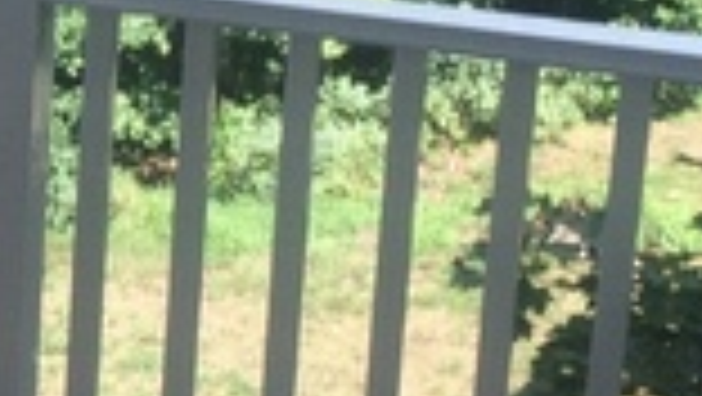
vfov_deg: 8.9
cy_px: -40
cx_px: -313
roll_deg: +0.2
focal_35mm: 135
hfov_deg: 14.9
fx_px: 2515
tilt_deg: -14.0
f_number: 2.2
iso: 32
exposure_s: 1/152
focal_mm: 4.15
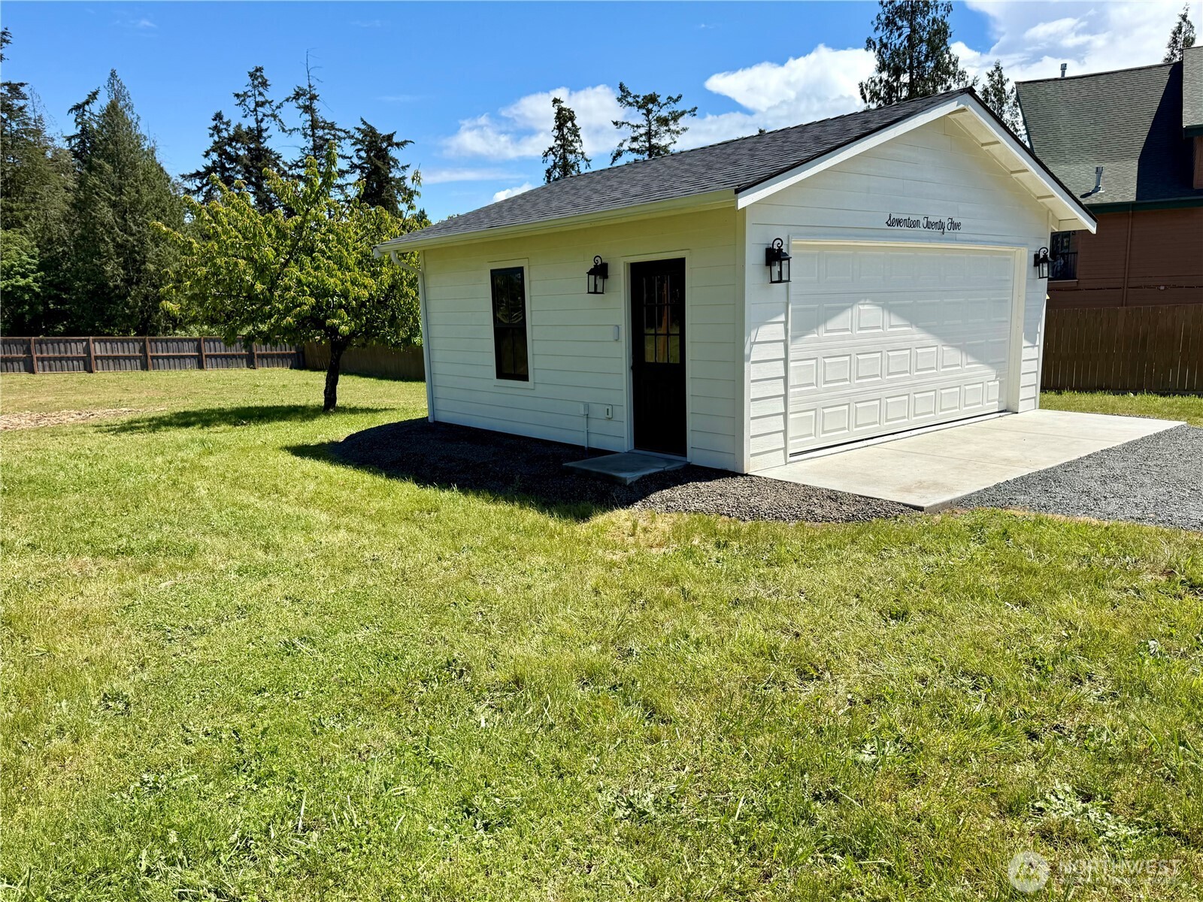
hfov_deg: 71.6
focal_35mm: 24
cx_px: 602
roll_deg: +1.9
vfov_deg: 56.8
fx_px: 834
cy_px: 451
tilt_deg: -9.8
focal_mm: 6.76
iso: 80
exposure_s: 1/4405
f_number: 1.78
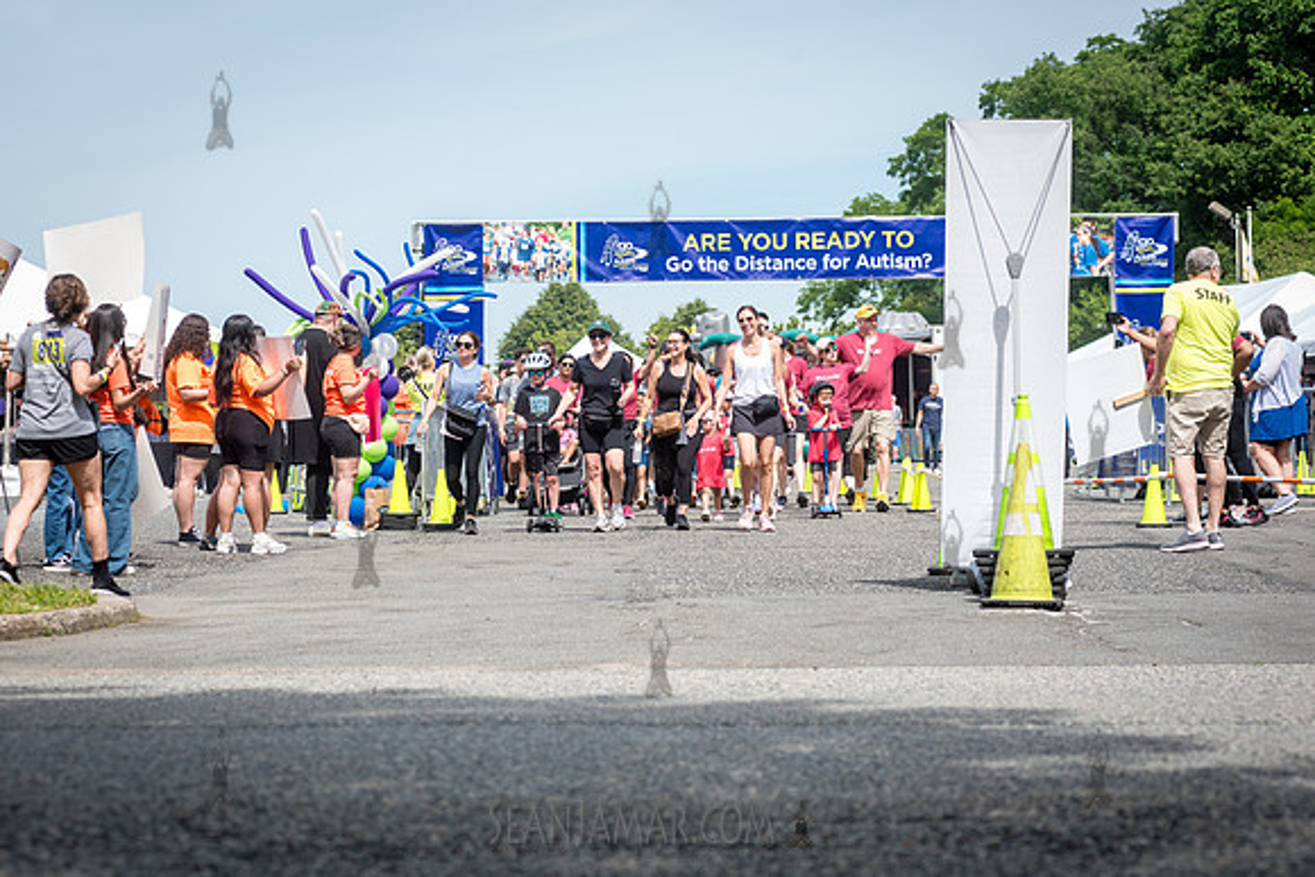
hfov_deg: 23.5
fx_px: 3154
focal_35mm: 86
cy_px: 438
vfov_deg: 15.8
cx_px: 658
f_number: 4.5
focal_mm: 80
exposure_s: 1/1000
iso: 250
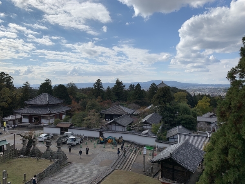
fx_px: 184
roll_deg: -0.5
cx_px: 122
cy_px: 92
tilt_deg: -2.3
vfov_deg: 53.1
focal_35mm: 26
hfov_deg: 67.3
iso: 25
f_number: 1.8
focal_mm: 4.25
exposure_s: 1/4902
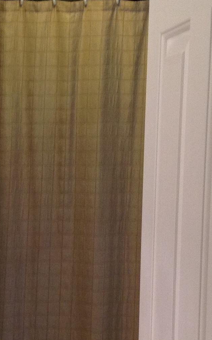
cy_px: 228
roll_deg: -1.0
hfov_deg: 13.6
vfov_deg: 21.8
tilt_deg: -8.0
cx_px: 1
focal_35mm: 95
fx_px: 878
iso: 100
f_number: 2.4
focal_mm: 4.28
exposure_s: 1/15
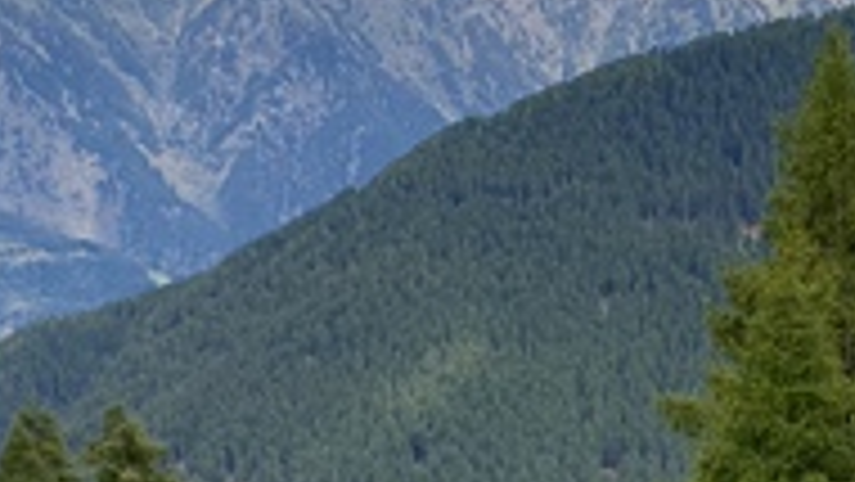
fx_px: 3470
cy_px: 842
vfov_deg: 7.7
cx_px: 806
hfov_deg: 13.9
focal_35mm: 153
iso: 50
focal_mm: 4.3
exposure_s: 1/1005
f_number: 2.4
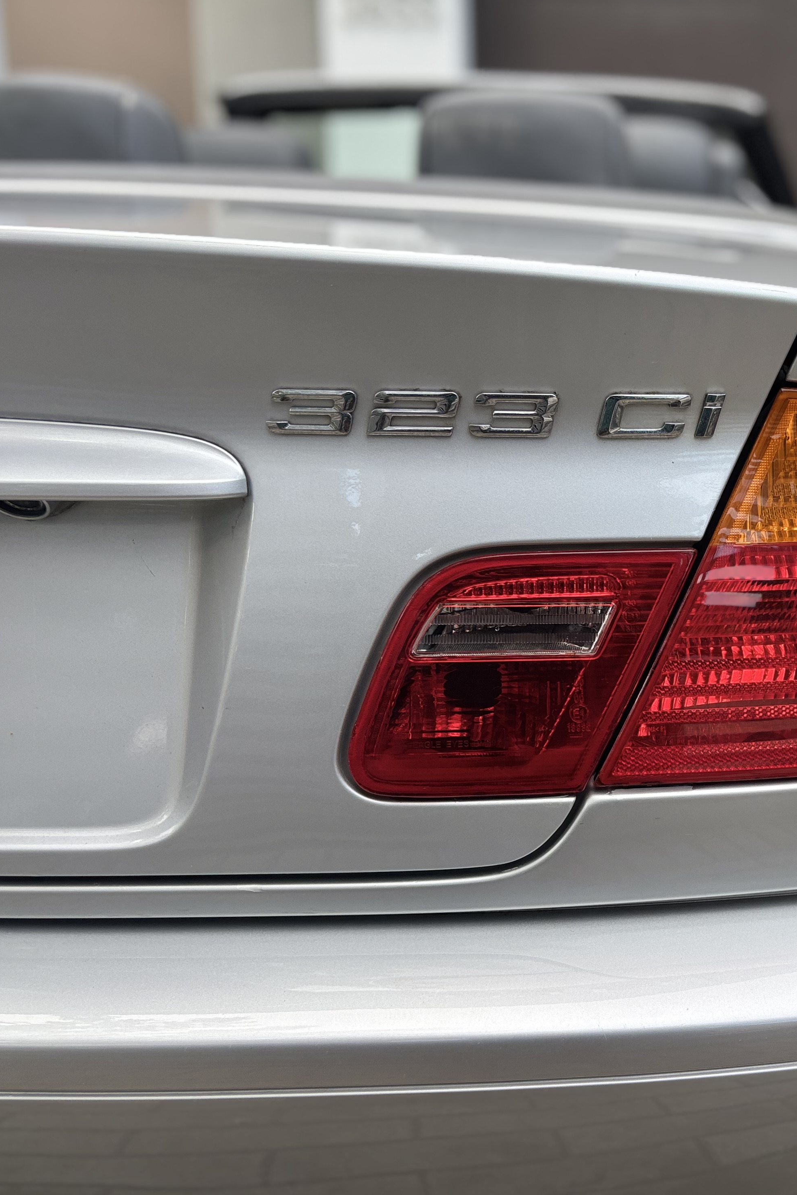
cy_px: 608
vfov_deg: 51.9
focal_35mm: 37
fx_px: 1228
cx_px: 738
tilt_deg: -14.4
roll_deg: -1.9
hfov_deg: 33.7
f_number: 1.6
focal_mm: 5.96
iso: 50
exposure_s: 1/363
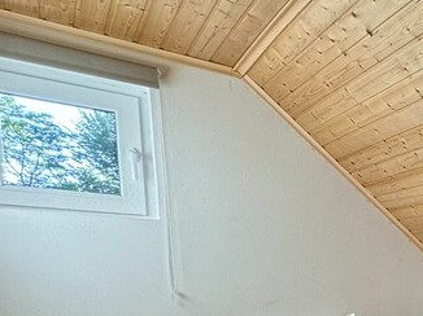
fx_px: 537
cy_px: 335
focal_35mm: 44
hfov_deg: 28.7
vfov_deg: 30.0
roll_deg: -0.3
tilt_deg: -5.1
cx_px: 625
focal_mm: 2.22
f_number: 2.2
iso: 125
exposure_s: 1/99
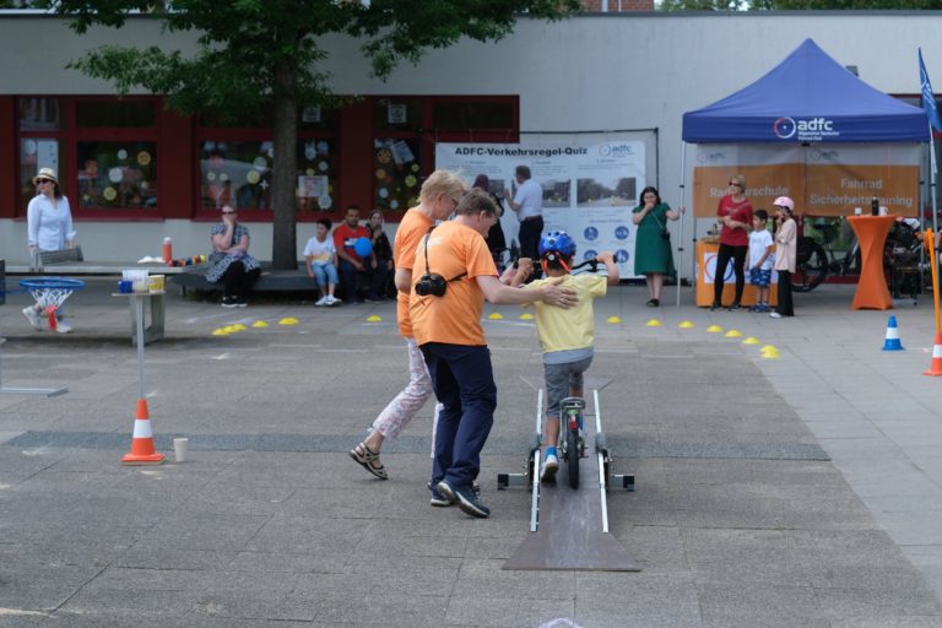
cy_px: 314
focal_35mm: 84
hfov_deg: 24.2
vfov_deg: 16.3
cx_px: 471
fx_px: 2198
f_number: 5
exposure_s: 1/280
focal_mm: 56
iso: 200
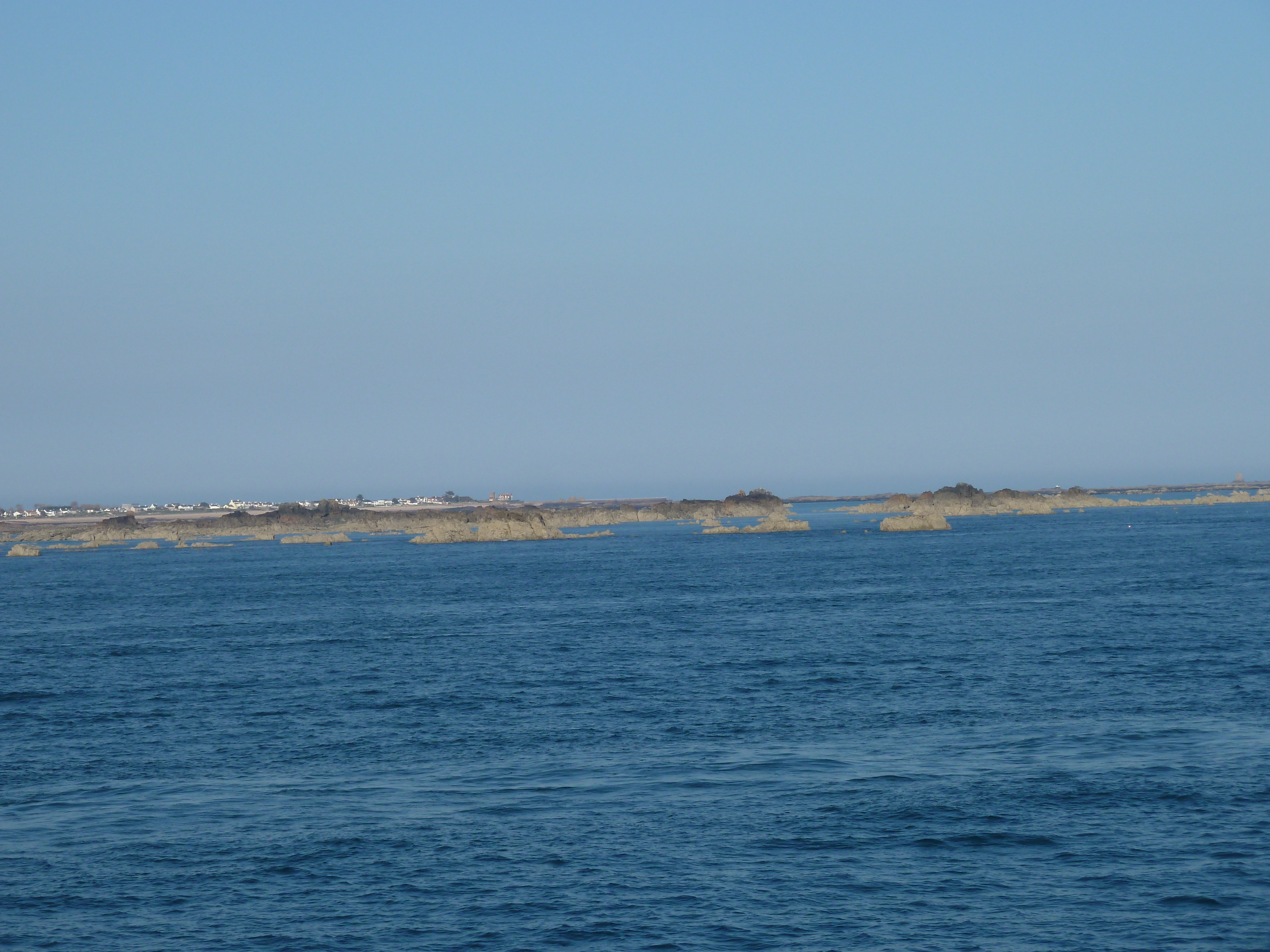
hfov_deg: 17.7
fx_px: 4072
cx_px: 635
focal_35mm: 111
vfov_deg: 13.3
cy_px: 476
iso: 80
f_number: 5.6
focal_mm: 18.2
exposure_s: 1/500
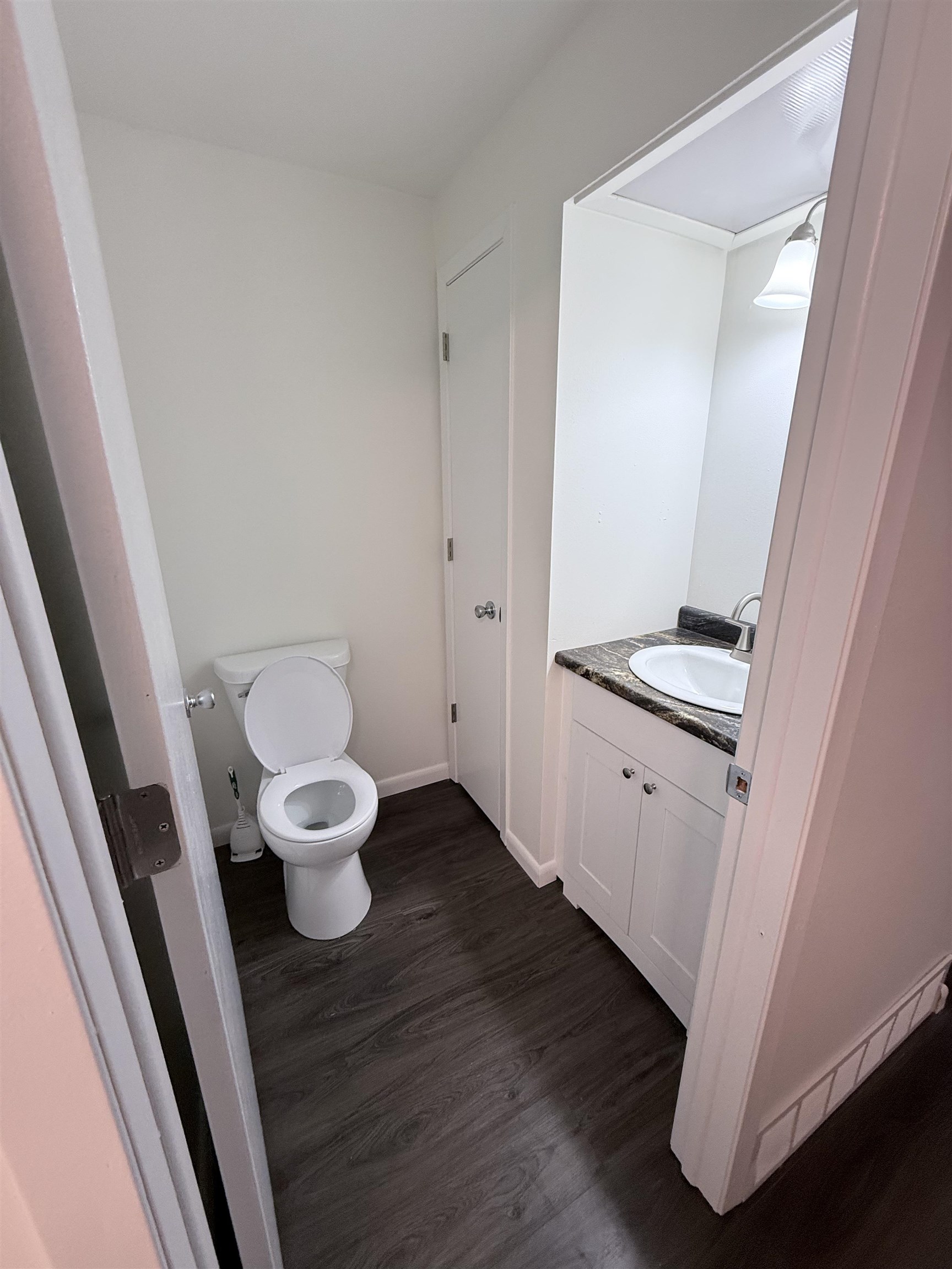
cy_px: 634
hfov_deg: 85.7
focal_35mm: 14
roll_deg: +1.0
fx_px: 513
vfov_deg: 102.1
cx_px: 476
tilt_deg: -16.5
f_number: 2.2
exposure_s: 1/120
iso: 160
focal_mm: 2.22
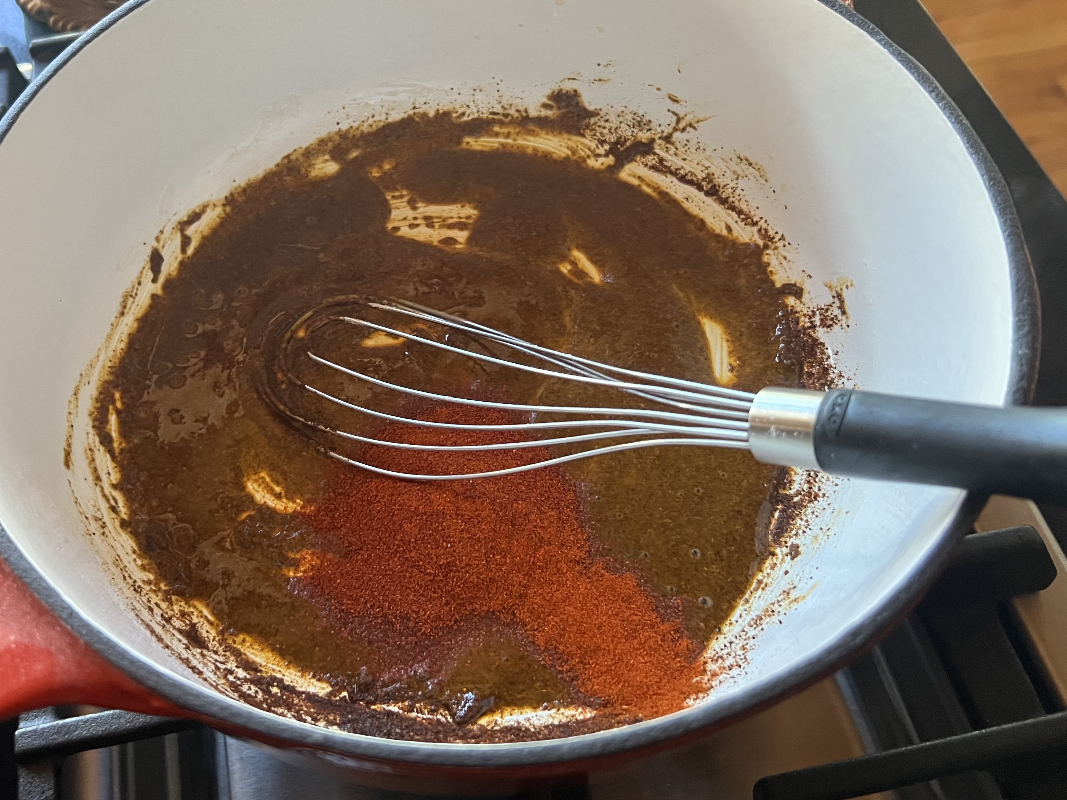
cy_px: 343
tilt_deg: -55.8
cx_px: 407
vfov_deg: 41.7
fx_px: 1048
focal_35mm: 34
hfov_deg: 53.4
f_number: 1.5
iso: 500
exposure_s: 1/51
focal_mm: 5.7
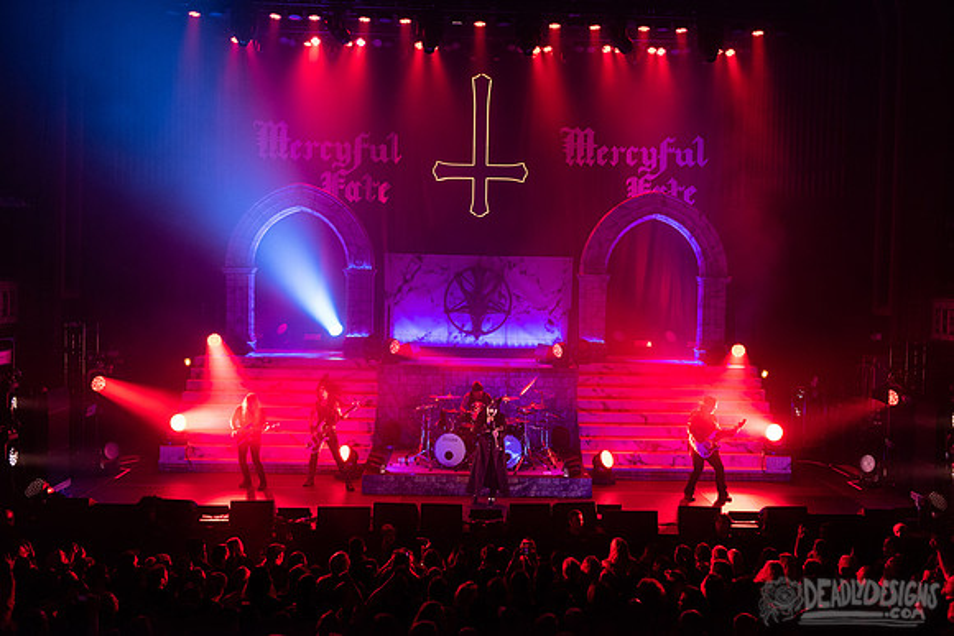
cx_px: 477
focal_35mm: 34
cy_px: 318
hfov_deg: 55.8
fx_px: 901
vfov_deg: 38.9
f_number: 3.2
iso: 2000
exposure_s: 1/500
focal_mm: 34
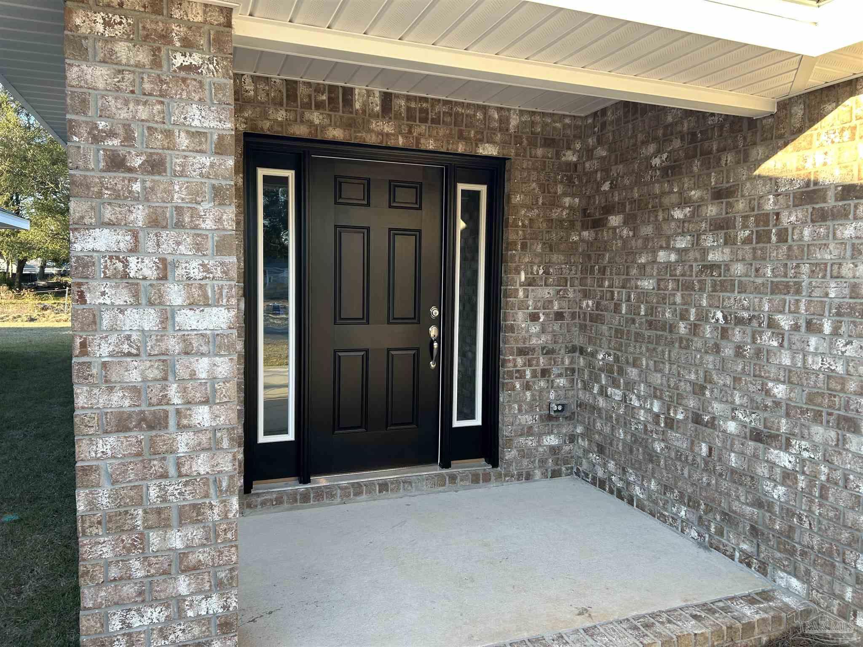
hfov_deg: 67.3
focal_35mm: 26
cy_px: 324
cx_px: 432
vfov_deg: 53.1
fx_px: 648
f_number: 1.5
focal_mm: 5.7
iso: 40
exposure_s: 1/194
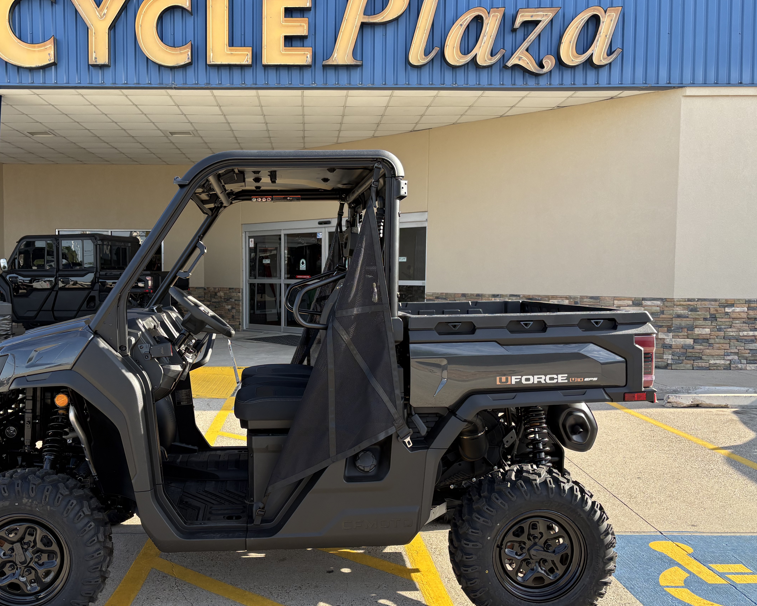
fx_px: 762
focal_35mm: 34
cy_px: 316
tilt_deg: -3.9
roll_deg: +1.5
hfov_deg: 52.4
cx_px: 293
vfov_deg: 43.3
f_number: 1.6
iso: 50
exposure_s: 1/687
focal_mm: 5.96
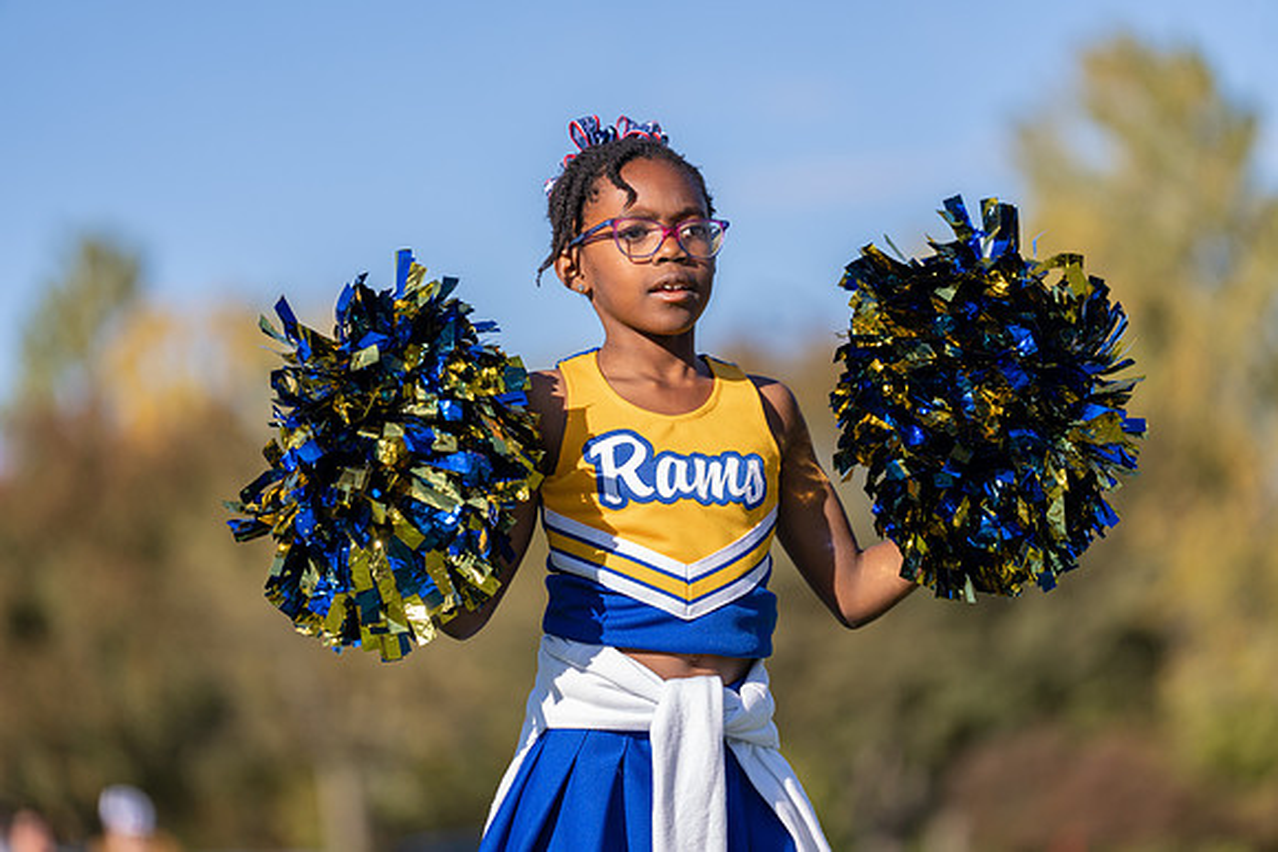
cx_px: 639
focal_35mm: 178
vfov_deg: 7.7
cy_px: 426
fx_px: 6320
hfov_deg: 11.5
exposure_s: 1/1250
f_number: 2.8
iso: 100
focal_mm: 178
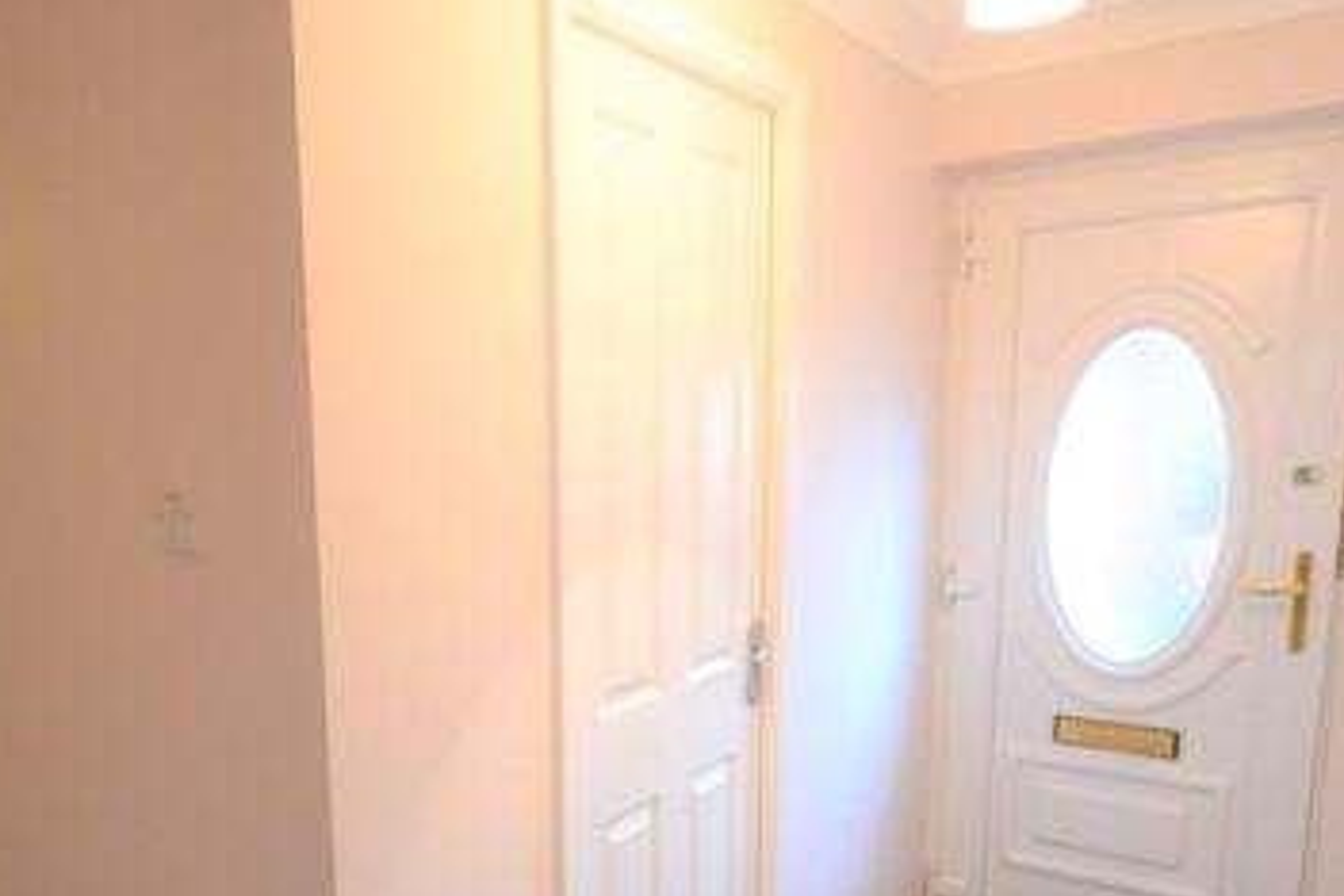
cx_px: 469
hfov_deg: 64.1
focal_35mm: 28
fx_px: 1045
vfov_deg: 45.8
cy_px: 584
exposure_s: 1/60
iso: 1600
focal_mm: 10
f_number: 4
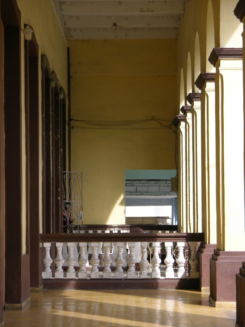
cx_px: 122
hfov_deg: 11.4
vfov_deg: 15.2
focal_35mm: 130
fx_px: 1227
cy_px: 164
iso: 50
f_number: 3.8
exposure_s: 1/124
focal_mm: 31.9
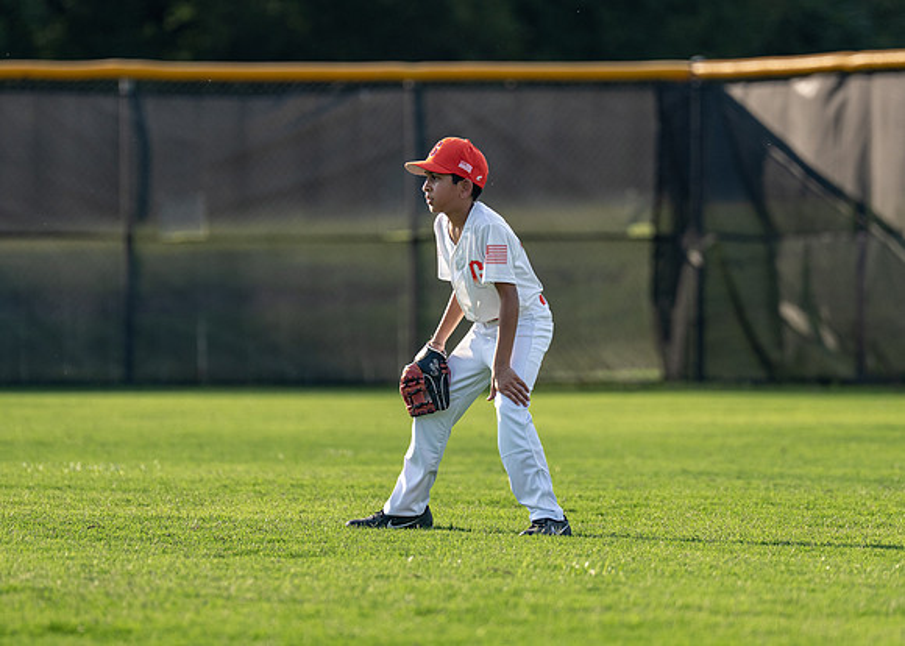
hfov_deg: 5.3
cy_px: 355
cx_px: 449
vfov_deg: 3.8
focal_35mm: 377
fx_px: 9697
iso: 200
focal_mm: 200
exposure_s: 1/2500
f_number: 2.8
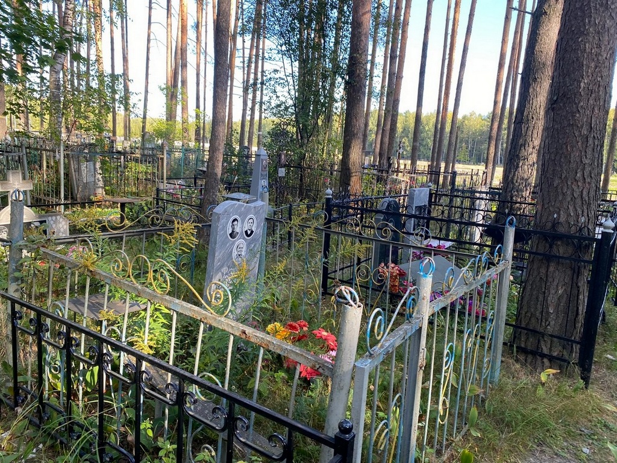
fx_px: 463
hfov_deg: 67.3
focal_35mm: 26
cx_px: 308
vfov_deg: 53.1
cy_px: 232
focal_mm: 4.25
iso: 32
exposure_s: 1/122
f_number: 1.8
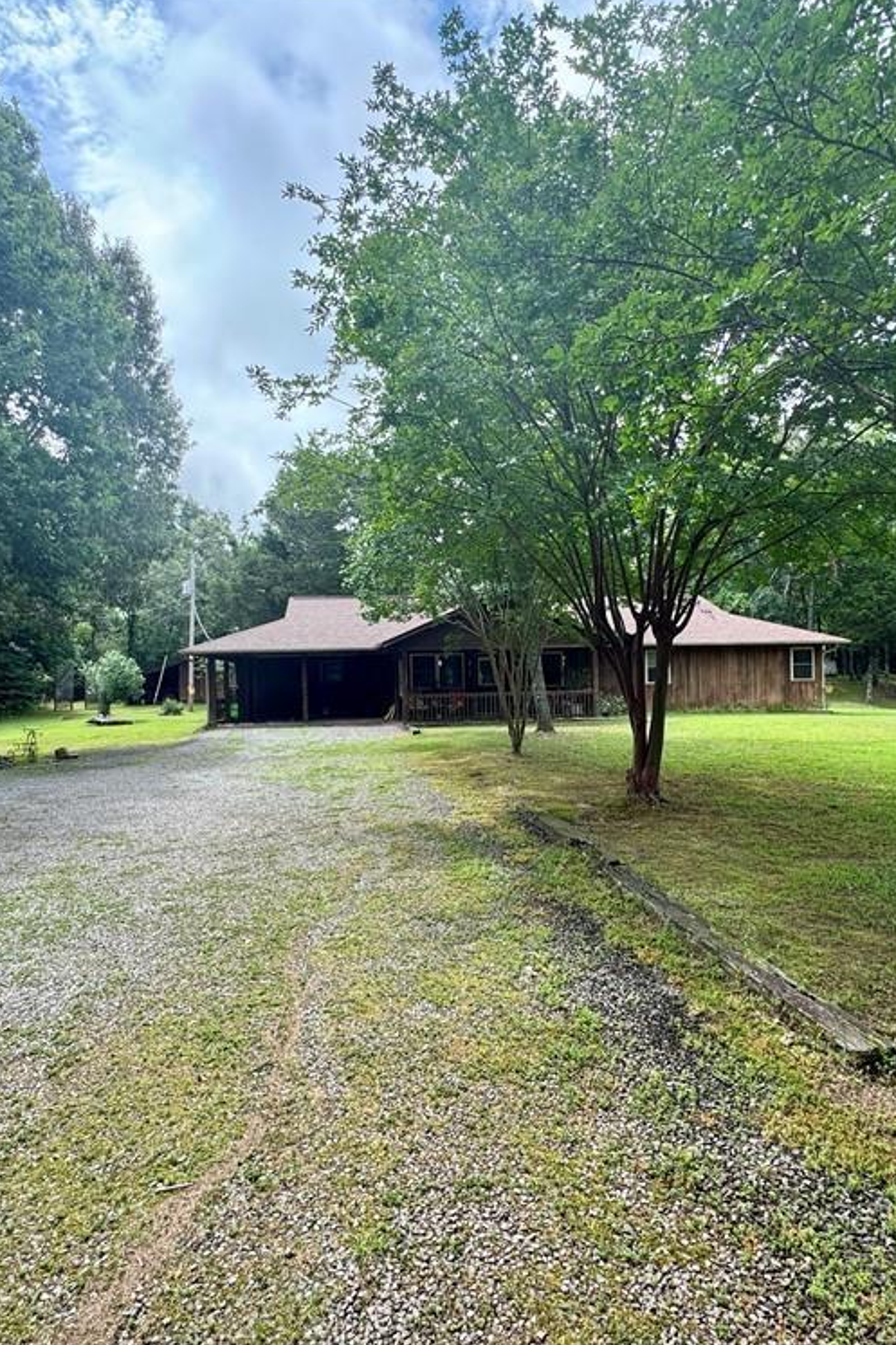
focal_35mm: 20
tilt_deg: +0.0
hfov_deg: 61.9
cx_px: 453
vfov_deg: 84.0
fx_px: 747
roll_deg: +1.3
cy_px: 682
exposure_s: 1/479
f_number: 2.2
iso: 40
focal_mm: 2.22
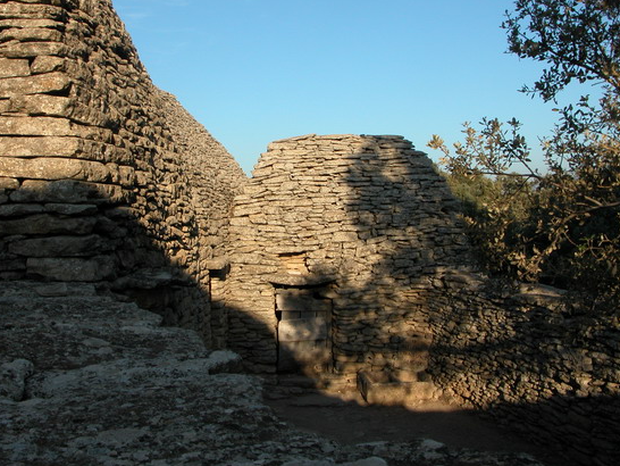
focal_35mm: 41
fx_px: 735
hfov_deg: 45.6
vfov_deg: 35.1
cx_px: 261
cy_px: 197
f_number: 5.6
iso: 100
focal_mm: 8.9
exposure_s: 1/312
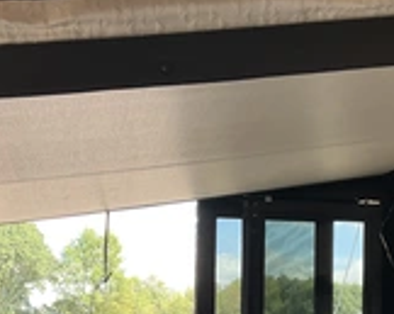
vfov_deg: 20.9
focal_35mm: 70
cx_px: 187
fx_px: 815
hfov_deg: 27.2
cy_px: 331
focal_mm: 3
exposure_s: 1/122
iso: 32
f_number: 1.8
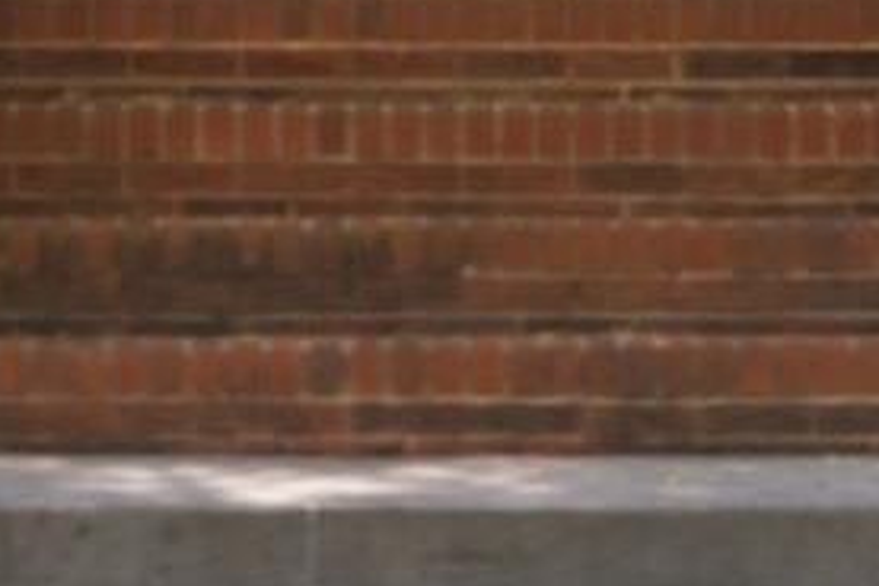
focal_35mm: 275
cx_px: 427
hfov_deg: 7.5
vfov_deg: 4.7
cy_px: -1282
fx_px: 6714
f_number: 8
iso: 100
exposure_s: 1/8
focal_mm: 37
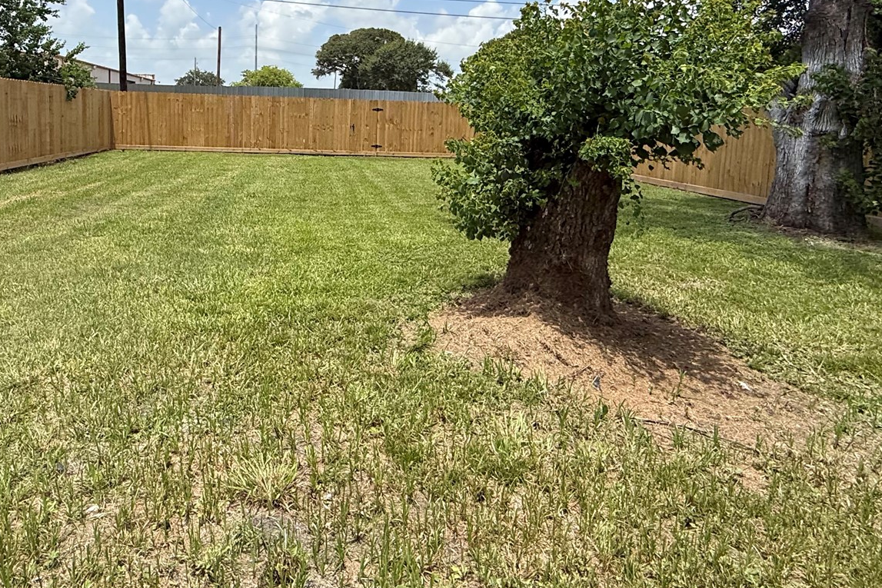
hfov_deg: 68.4
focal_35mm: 26
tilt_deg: -7.9
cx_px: 333
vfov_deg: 48.4
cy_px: 179
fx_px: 637
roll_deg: -0.5
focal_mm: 2.22
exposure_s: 1/1795
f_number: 2.2
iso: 50
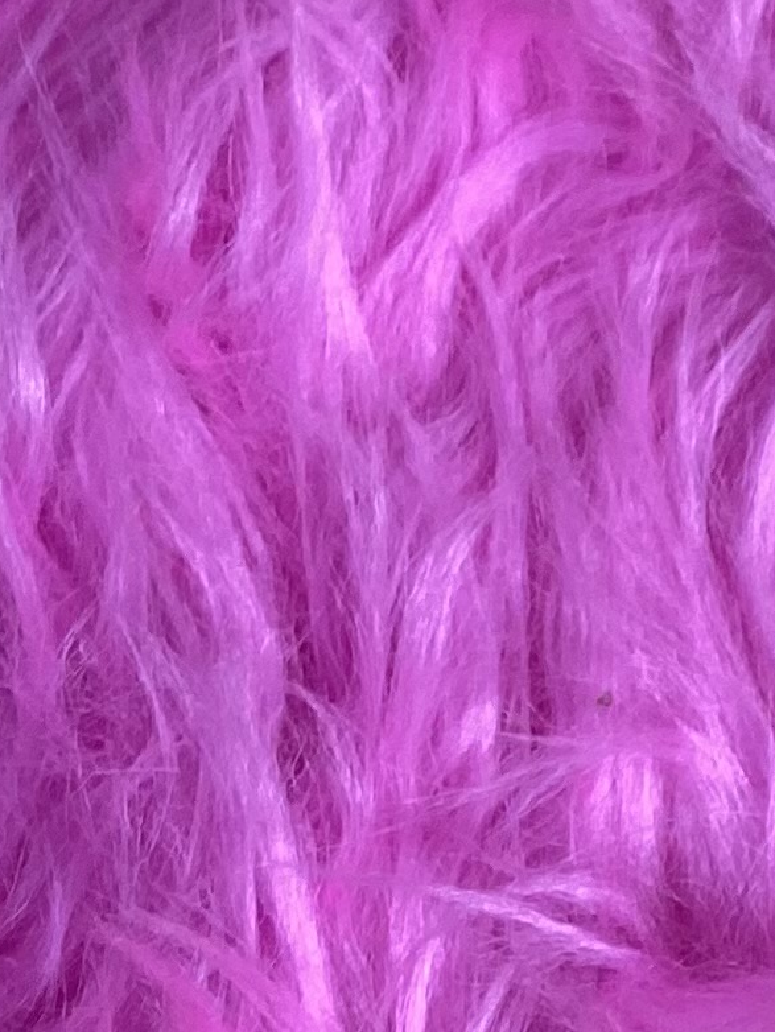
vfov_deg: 13.1
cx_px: 1788
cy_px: -909
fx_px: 3998
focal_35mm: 134
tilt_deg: -63.5
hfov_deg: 9.9
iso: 80
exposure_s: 1/100
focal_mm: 4.25
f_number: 1.8
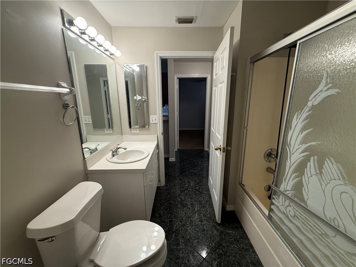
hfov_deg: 102.1
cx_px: 178
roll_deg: +1.0
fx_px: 144
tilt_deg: -12.3
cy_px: 134
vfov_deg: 85.7
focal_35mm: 14
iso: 250
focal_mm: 2.22
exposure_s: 1/120
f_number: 2.2
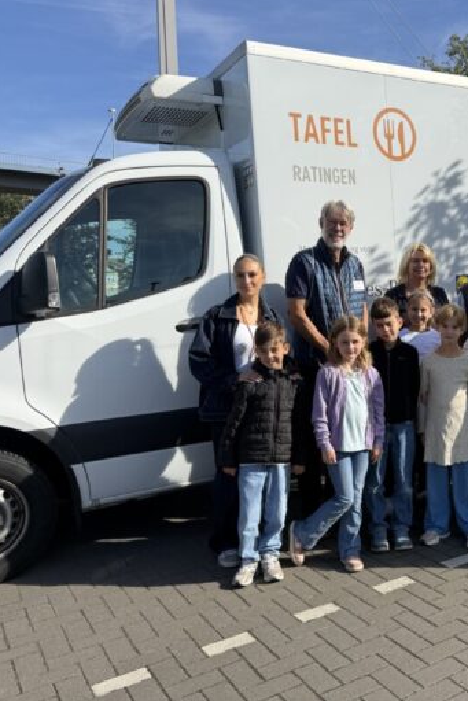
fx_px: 662
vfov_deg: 55.8
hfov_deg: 36.8
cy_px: 348
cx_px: 406
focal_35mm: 34
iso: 100
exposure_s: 1/3953
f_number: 1.78
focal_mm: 6.76
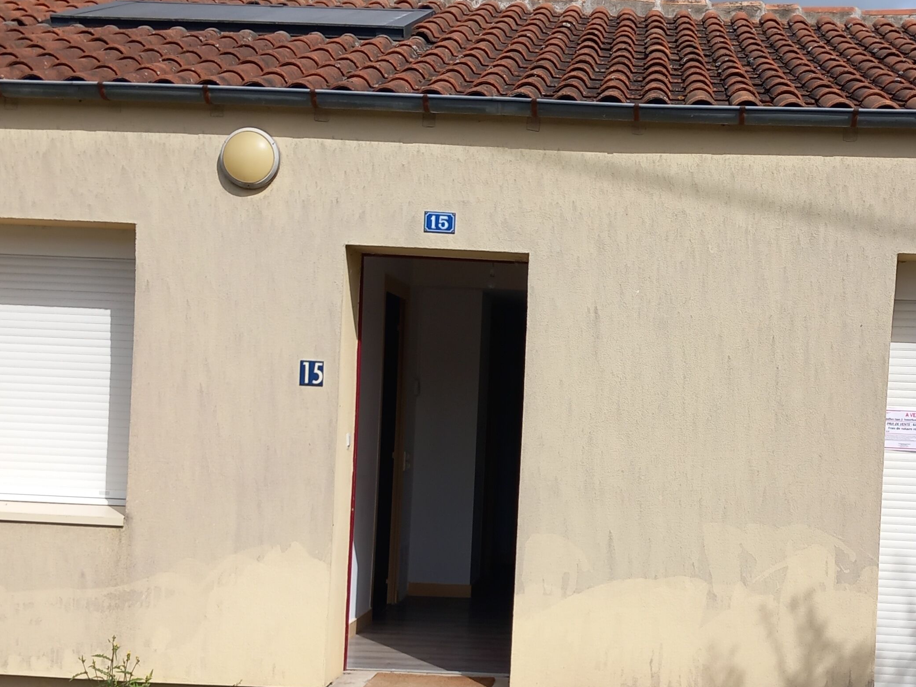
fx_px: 1403
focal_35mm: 53
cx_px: 617
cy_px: 440
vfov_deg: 27.4
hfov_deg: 35.8
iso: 20
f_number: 1.8
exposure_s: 1/731
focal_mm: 4
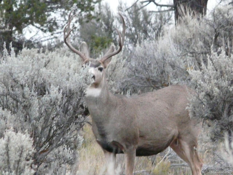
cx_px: 116
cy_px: 88
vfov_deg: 2.9
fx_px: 3399
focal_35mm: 505
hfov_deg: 3.9
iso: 800
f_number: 3.6
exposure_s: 1/30
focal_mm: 52.1
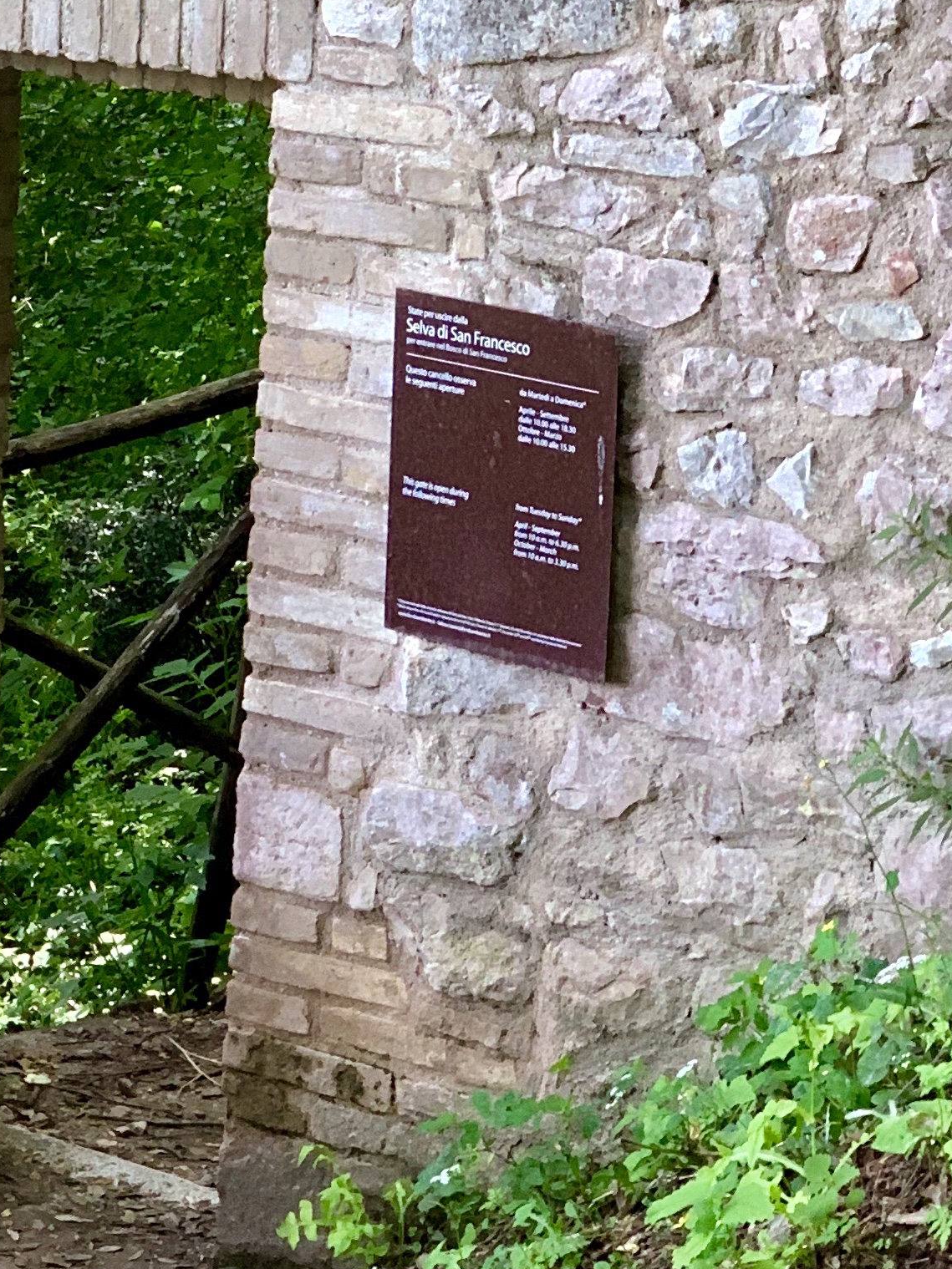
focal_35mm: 138
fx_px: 5061
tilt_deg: -9.9
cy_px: 528
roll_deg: -2.0
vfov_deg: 14.3
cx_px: -243
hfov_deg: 10.5
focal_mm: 6
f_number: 2.4
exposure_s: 1/108
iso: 125
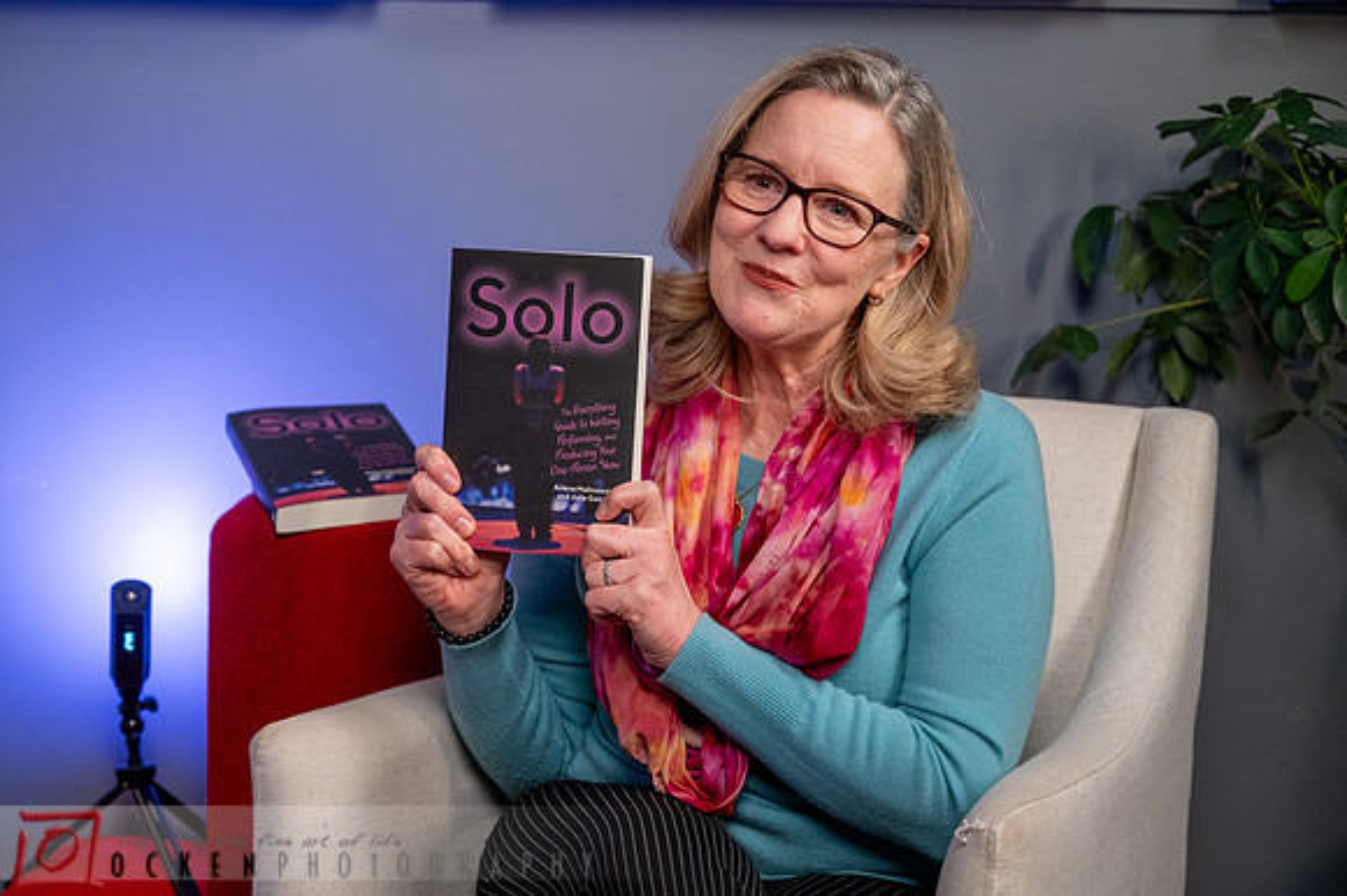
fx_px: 2498
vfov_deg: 20.3
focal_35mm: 67
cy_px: 438
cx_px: 633
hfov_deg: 30.2
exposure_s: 1/100
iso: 2500
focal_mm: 63
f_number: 4
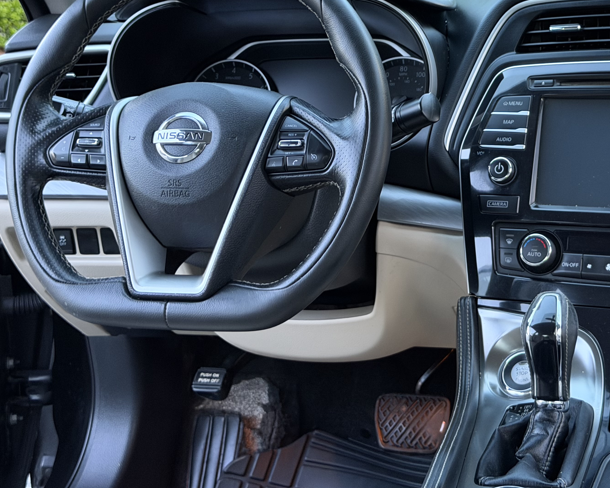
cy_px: 166
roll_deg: +1.9
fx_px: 1282
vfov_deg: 21.5
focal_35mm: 71
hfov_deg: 26.6
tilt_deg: -11.6
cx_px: 410
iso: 500
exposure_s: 1/40
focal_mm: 6.76
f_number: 1.78
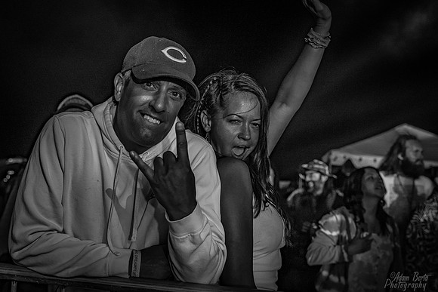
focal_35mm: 46
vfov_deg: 29.3
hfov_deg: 42.7
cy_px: 146
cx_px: 219
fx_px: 560
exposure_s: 1/100
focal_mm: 46
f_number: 5
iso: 2500
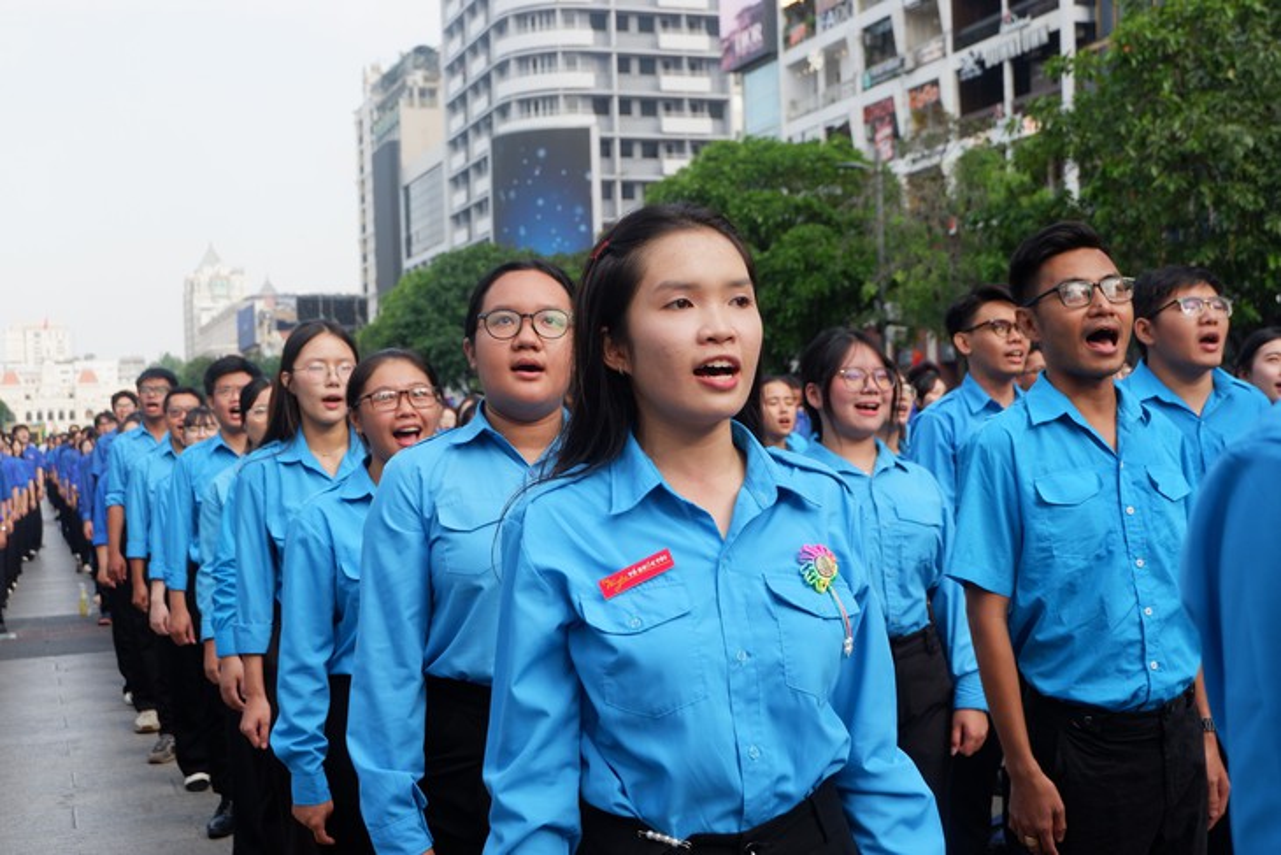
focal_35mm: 47
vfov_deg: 28.7
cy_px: 428
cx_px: 640
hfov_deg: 41.9
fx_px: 1673
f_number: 5
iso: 400
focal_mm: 31
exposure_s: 1/480
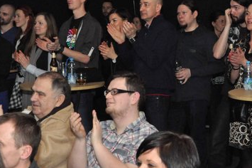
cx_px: 166
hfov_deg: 16.9
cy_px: 44
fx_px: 846
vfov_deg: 11.3
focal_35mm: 121
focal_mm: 44
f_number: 14
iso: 2500
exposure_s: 1/60
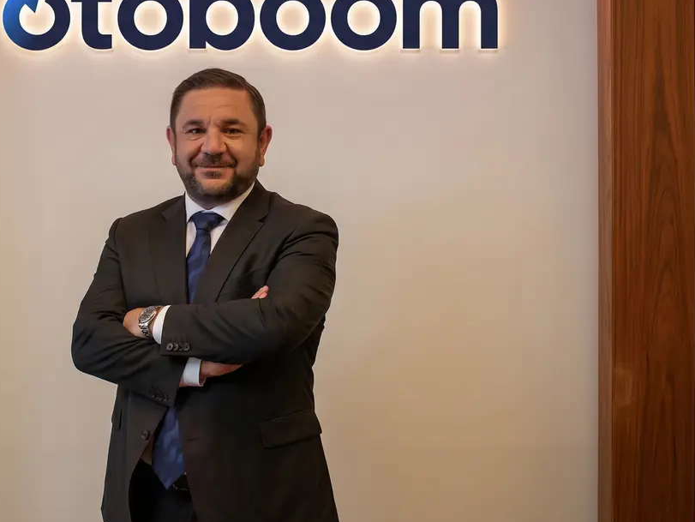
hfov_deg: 39.9
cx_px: 228
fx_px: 944
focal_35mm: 47
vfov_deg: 30.8
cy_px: 217
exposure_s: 1/6
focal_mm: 22
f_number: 5.6
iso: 100
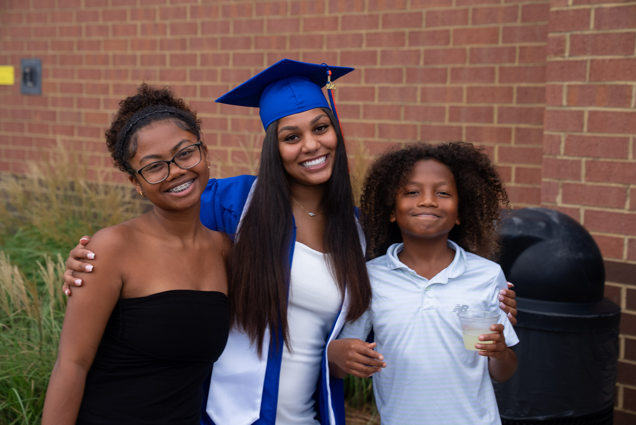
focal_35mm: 67
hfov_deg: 30.1
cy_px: 212
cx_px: 318
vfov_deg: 20.3
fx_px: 1184
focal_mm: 67
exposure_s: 1/125
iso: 100
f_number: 4.5
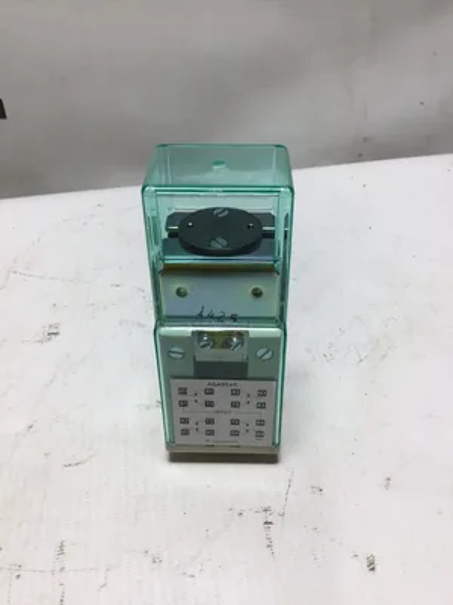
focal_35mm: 31
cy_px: 302
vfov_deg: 58.4
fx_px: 541
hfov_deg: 45.4
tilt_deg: -36.8
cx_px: 226
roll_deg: +1.3
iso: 25
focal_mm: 3.3
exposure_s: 1/181
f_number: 2.4
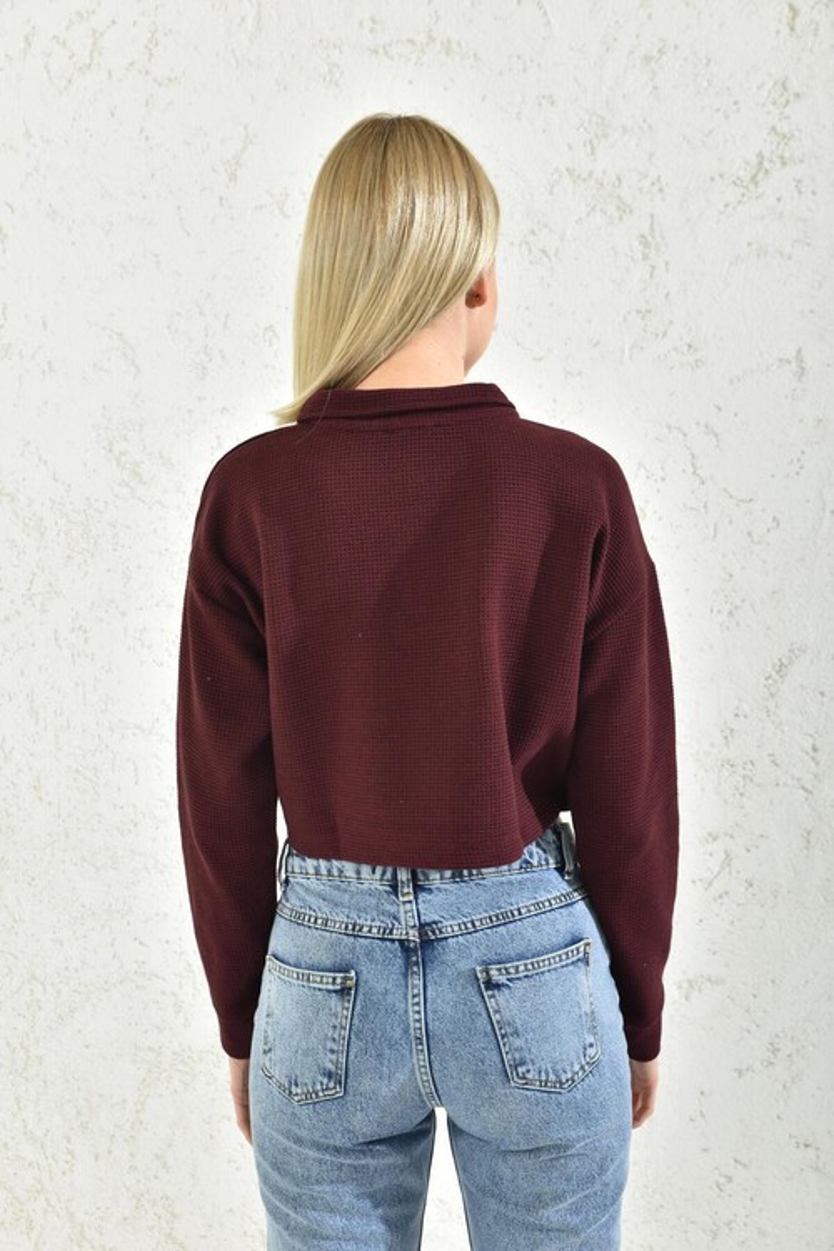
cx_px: 417
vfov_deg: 46.4
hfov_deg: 31.9
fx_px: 1459
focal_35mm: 42
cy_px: 626
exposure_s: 1/160
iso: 100
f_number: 7.1
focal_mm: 42
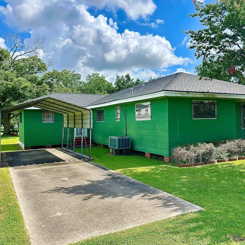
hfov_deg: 52.1
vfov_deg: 52.5
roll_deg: +2.1
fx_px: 248
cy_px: 122
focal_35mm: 31
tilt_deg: -0.3
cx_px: 149
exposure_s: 1/3077
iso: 50
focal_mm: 5.7
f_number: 1.5
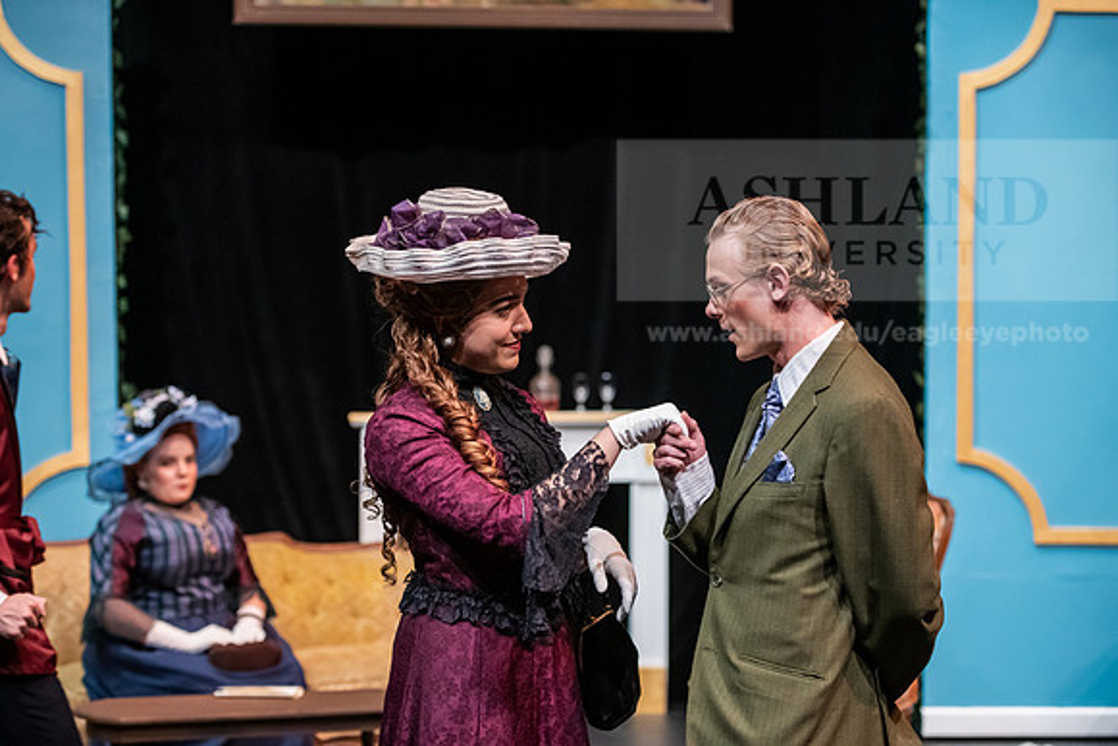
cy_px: 373
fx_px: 2485
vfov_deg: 17.1
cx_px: 559
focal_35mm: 80
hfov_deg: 25.4
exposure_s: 1/200
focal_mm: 80
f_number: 3.2
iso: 3200
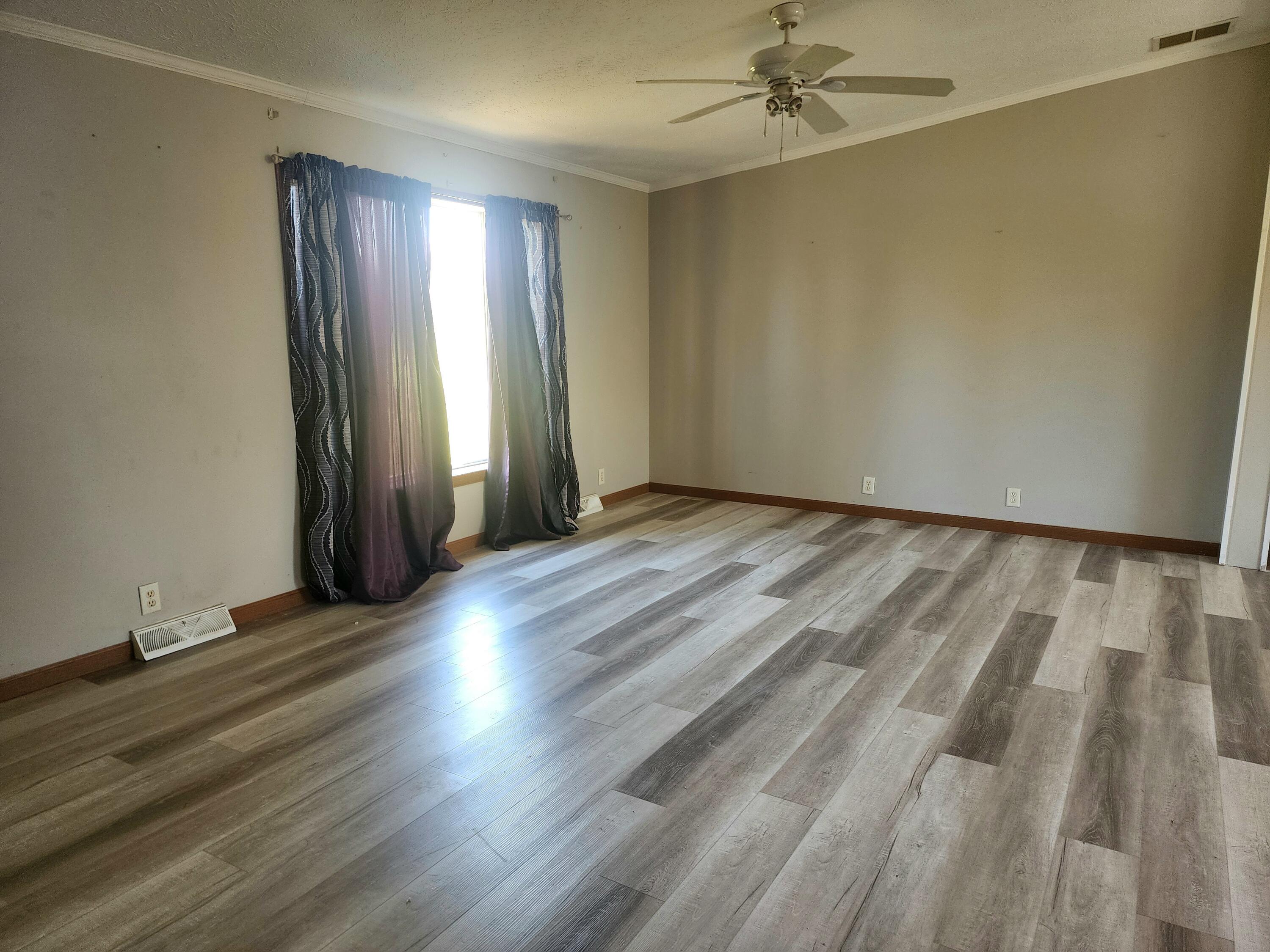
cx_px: 635
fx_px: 844
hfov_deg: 73.9
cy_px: 476
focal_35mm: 23
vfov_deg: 58.9
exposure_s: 1/120
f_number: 1.8
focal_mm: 6.4
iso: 200
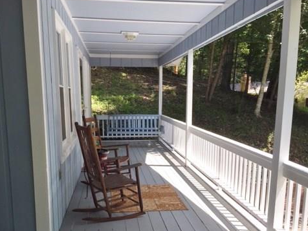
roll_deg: -0.5
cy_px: 166
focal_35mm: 39
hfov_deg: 47.9
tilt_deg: -10.1
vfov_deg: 36.2
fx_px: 347
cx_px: 153
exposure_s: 1/430
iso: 32
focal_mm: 4.15
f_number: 2.2
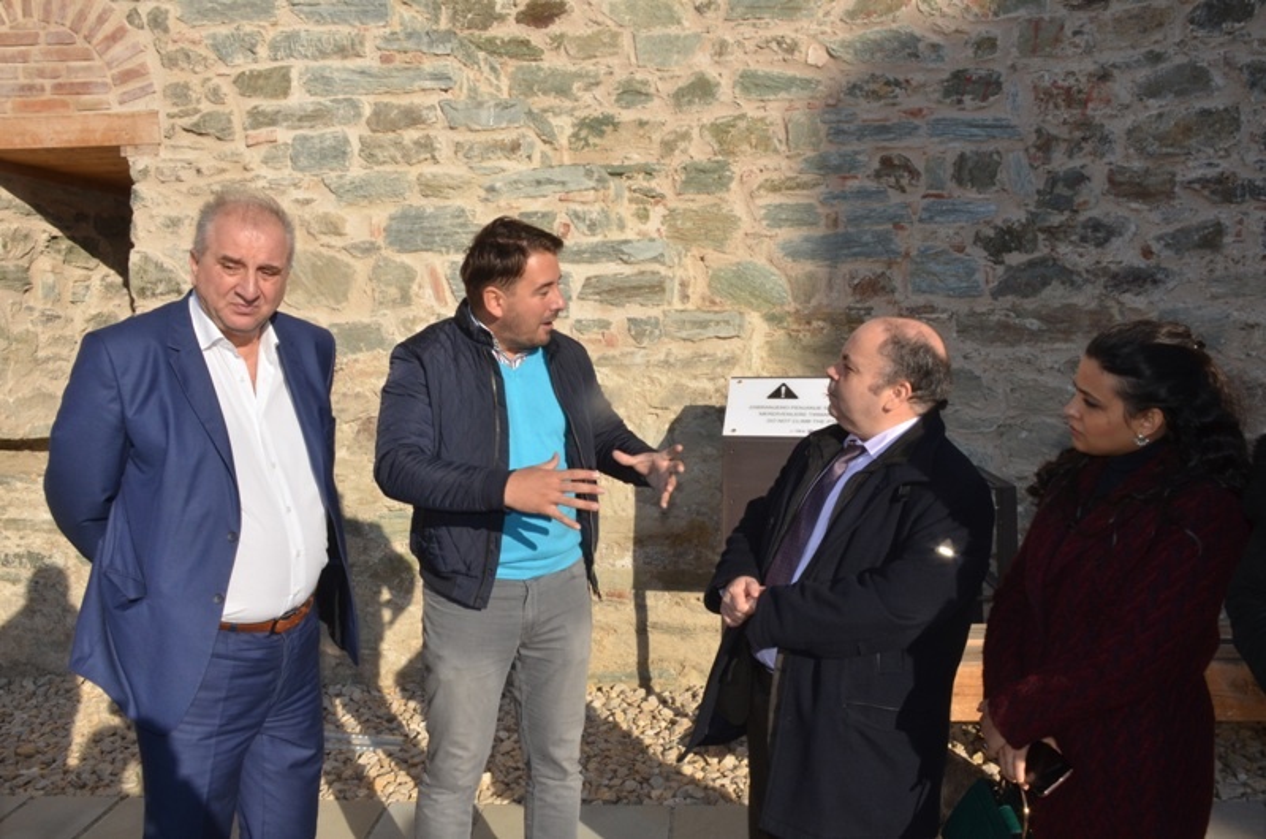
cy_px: 420
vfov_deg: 43.4
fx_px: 1053
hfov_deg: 62.0
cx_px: 633
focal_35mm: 30
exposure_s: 1/250
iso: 500
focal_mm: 20
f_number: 16
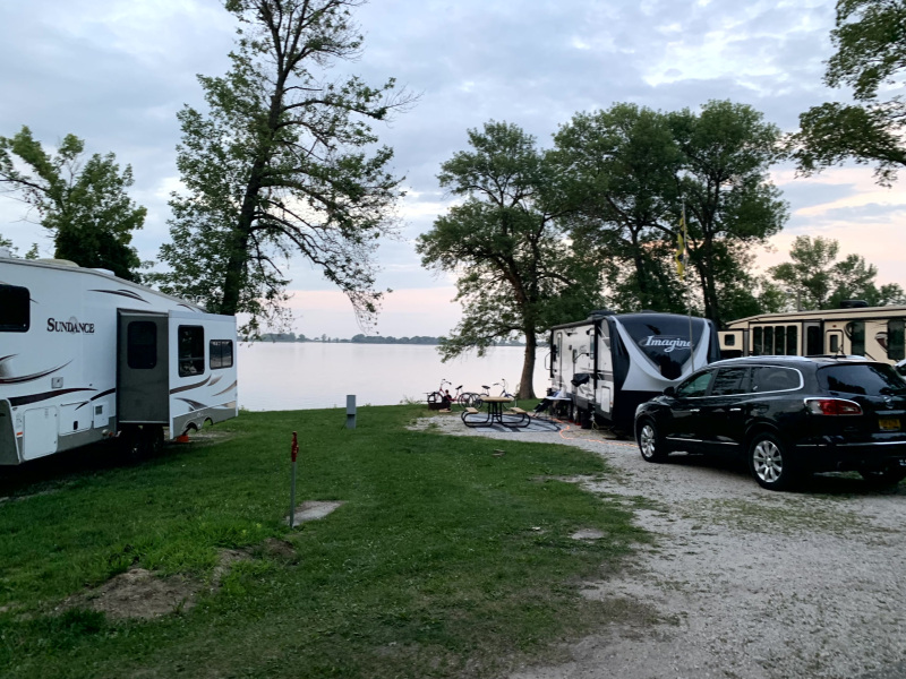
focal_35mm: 26
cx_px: 453
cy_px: 340
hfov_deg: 67.3
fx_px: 680
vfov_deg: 53.1
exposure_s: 1/60
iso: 100
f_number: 1.8
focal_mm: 4.25
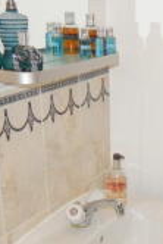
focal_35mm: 84
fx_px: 569
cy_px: 261
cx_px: 189
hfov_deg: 15.8
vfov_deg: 22.9
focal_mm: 4
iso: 200
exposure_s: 1/30
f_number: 3
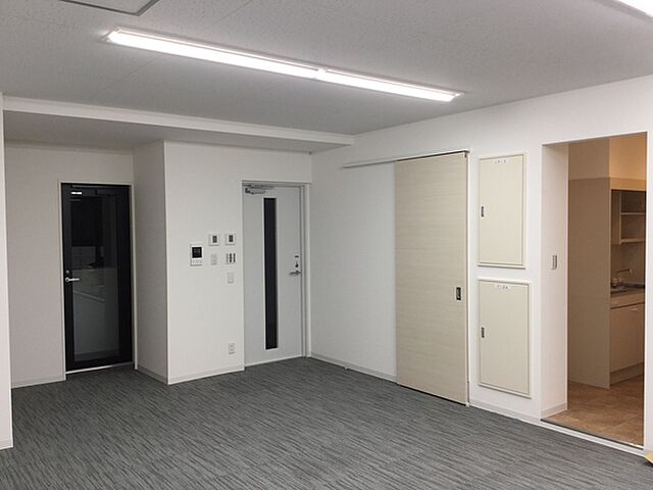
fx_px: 585
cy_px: 245
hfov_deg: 58.4
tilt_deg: -3.1
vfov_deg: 45.4
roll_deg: -0.6
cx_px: 326
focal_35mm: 31
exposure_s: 1/60
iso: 32
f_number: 2.4
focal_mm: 3.3
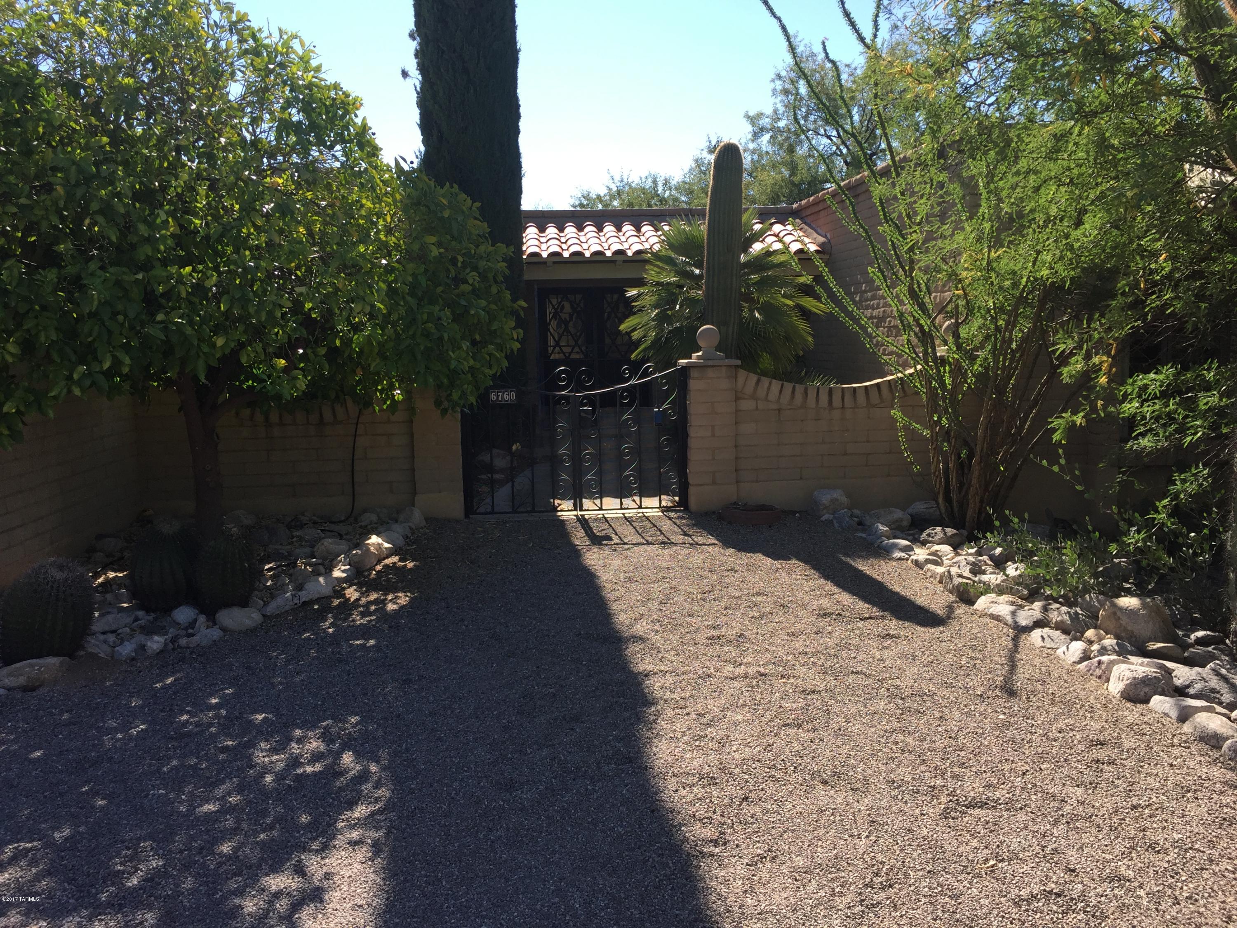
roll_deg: +1.9
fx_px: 1036
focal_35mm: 29
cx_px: 618
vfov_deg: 48.2
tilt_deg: -8.0
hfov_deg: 61.7
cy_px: 464
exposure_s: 1/807
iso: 32
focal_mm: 4.15
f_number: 2.2
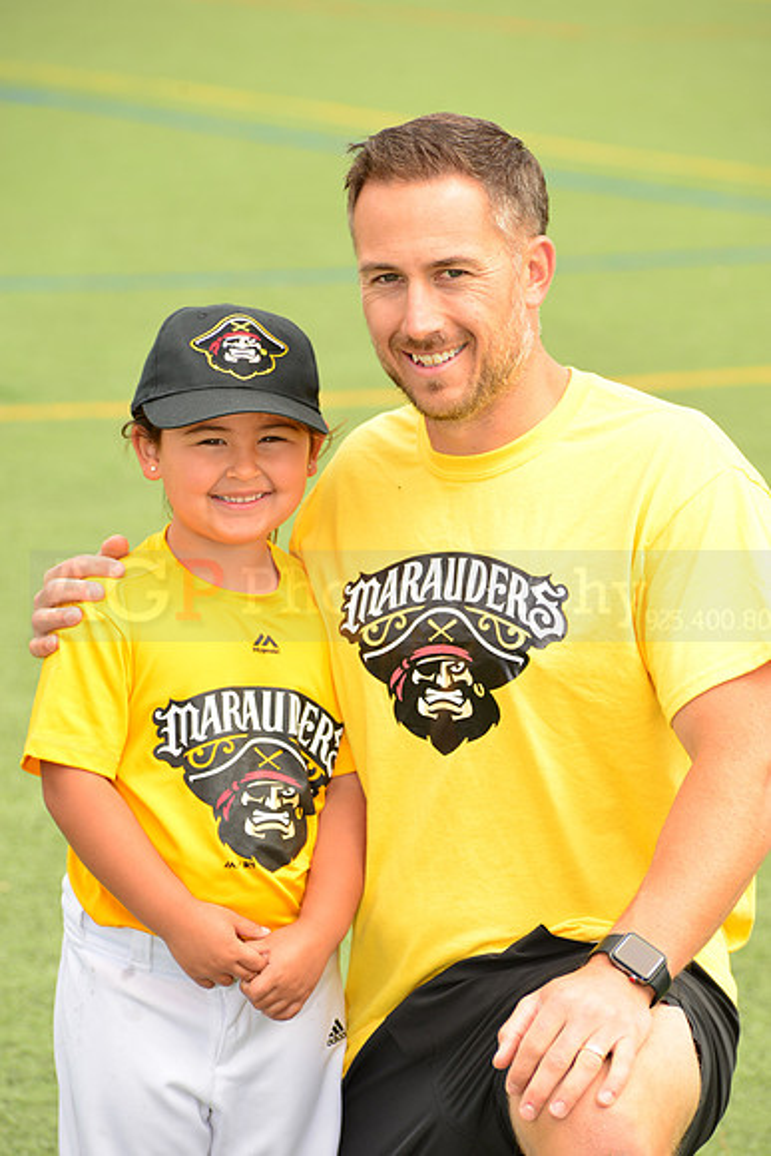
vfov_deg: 12.1
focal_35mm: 170
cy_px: 578
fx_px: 5458
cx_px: 386
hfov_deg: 8.1
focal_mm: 170
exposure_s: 1/250
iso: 200
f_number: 8
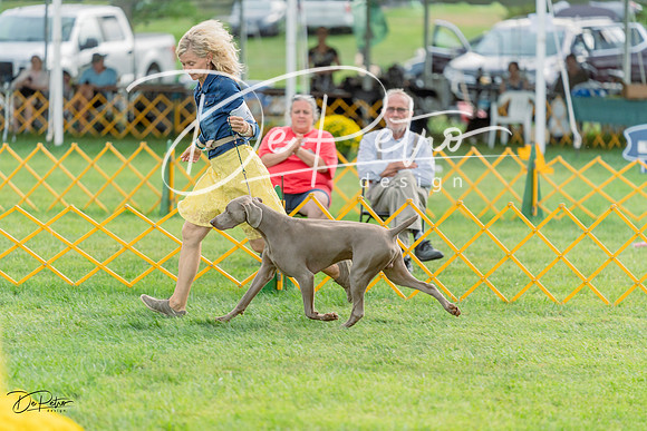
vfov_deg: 6.9
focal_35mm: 200
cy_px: 216
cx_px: 324
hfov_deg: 10.3
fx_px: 3595
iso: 1000
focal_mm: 200
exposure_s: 1/640
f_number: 2.8
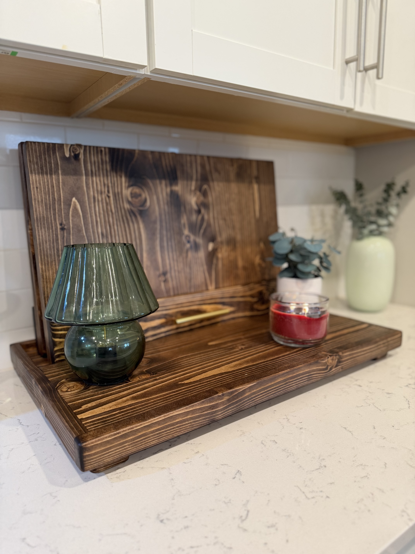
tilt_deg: -10.6
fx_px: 384
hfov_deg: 56.8
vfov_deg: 71.6
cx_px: 208
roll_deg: +1.2
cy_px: 277
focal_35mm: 24
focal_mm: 6.76
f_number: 1.78
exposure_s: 1/60
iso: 250
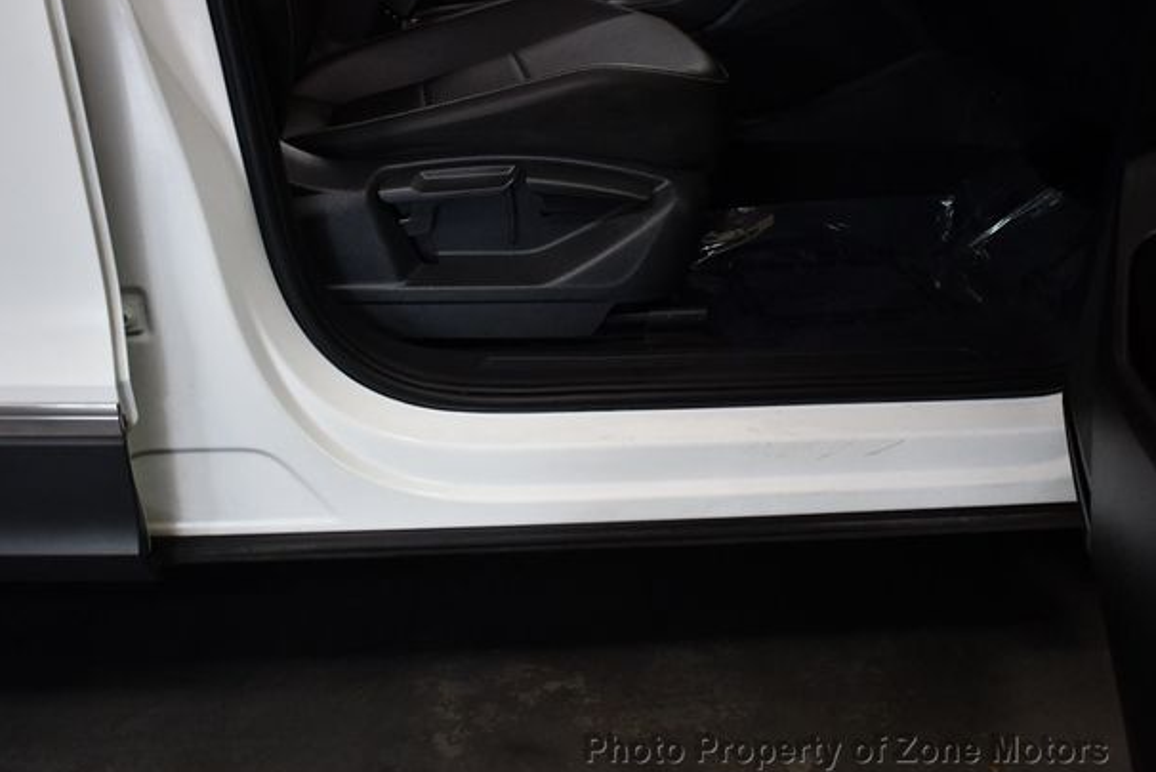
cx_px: 561
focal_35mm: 38
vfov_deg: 35.1
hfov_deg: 50.7
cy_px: 377
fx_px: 1221
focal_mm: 18
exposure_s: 1/250
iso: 800
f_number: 3.5
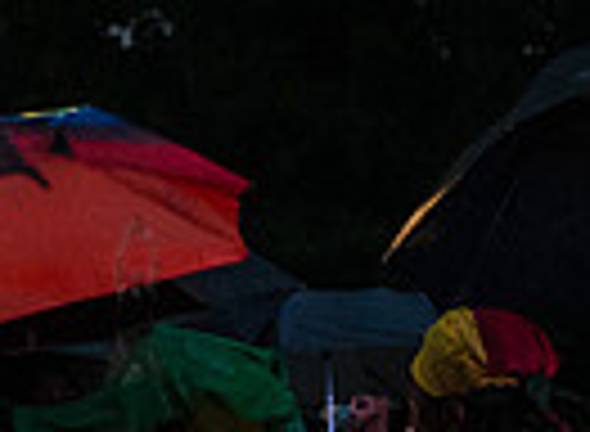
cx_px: 346
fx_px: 2620
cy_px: 783
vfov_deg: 9.0
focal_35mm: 155
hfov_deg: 12.8
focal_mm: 31
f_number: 2.8
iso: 5000
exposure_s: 1/160
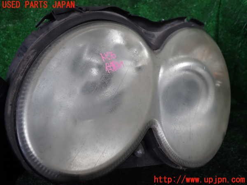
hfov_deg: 60.0
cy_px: 92
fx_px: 214
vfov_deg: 46.8
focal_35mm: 30
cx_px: 124
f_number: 2.3
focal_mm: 5.4
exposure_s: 1/100
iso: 100
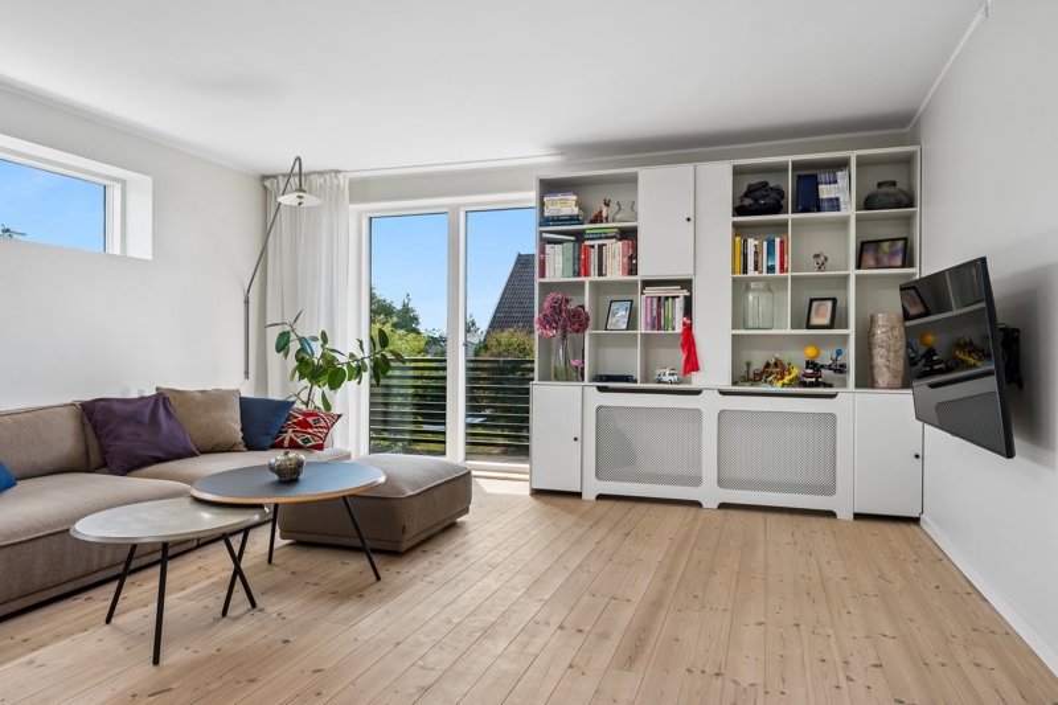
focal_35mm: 22
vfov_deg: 56.1
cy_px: 352
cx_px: 529
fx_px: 661
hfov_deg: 77.3
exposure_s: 1/60
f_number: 6.3
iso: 400
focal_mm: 22.5
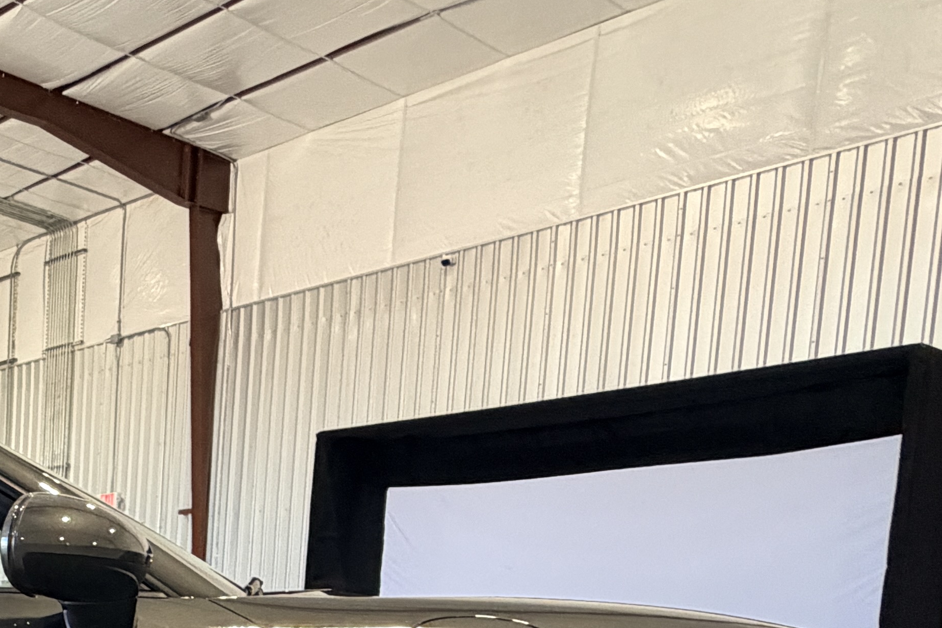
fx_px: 1177
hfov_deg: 32.0
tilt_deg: -6.3
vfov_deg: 26.5
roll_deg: +0.0
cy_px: 752
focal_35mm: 45
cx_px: -309
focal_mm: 2.22
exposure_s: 1/120
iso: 320
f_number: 2.2
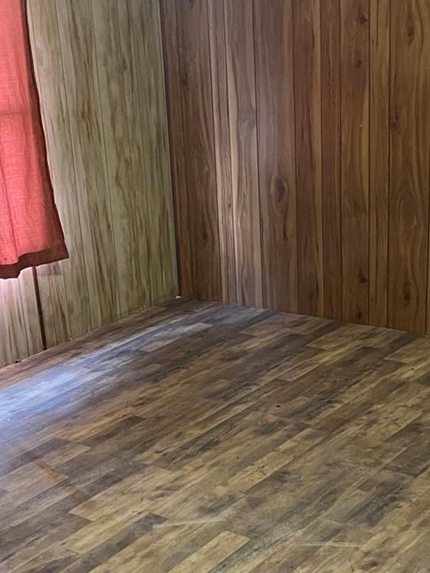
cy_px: 351
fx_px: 1027
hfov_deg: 23.6
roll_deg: +4.0
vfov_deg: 31.1
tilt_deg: -19.0
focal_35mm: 62
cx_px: 191
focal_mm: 5.7
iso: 640
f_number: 1.5
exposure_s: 1/40
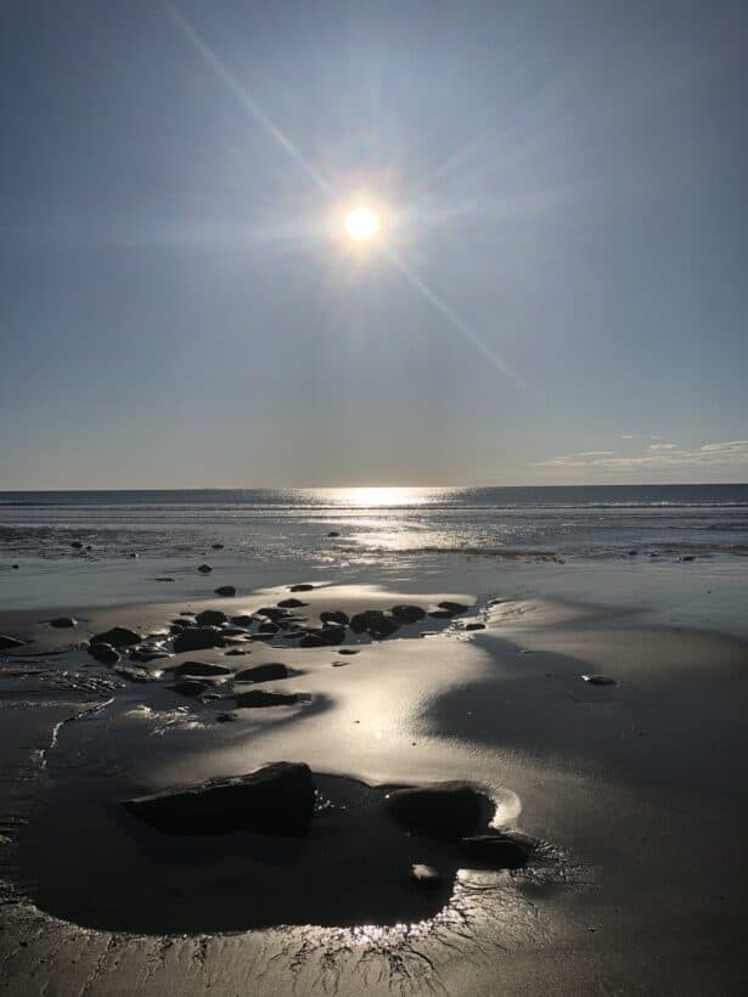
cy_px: 498
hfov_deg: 49.7
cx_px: 374
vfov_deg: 63.4
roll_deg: +0.8
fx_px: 807
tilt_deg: +1.4
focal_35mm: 28
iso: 20
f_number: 1.8
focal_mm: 3.99
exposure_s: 1/16129
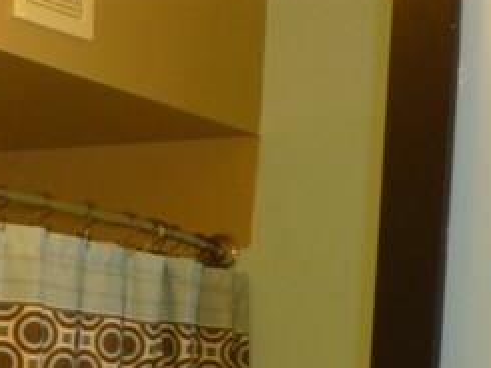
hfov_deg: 15.5
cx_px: -152
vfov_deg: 11.8
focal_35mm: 121
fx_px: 1717
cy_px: 516
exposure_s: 1/30
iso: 80
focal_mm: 5.2
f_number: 3.3
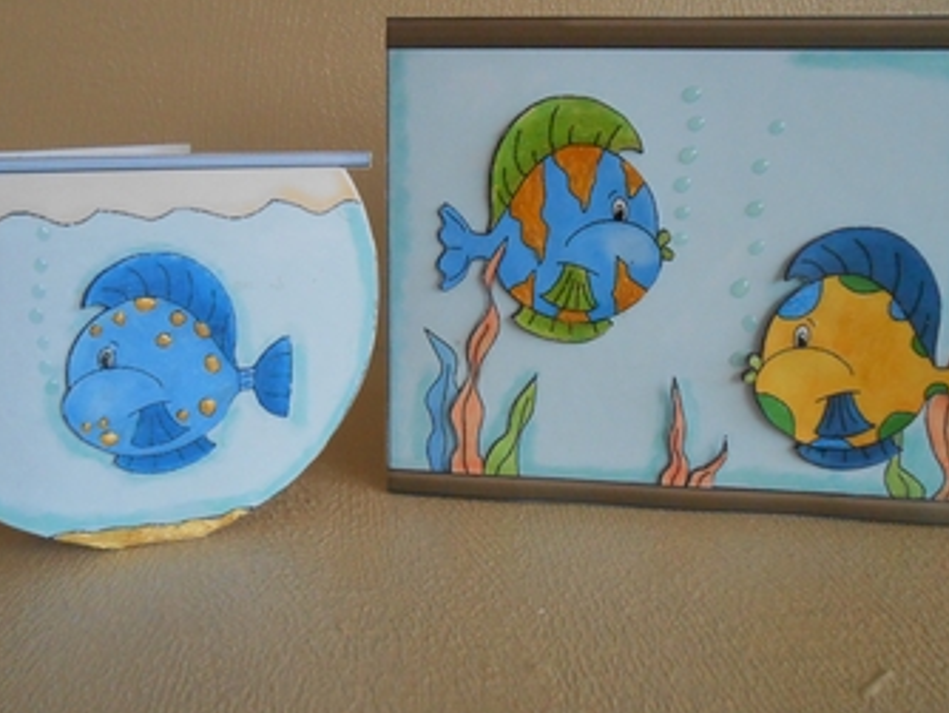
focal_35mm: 35
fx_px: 960
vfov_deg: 40.7
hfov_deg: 52.6
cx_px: 446
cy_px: 305
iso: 400
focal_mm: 4.6
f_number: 3.5
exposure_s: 1/160
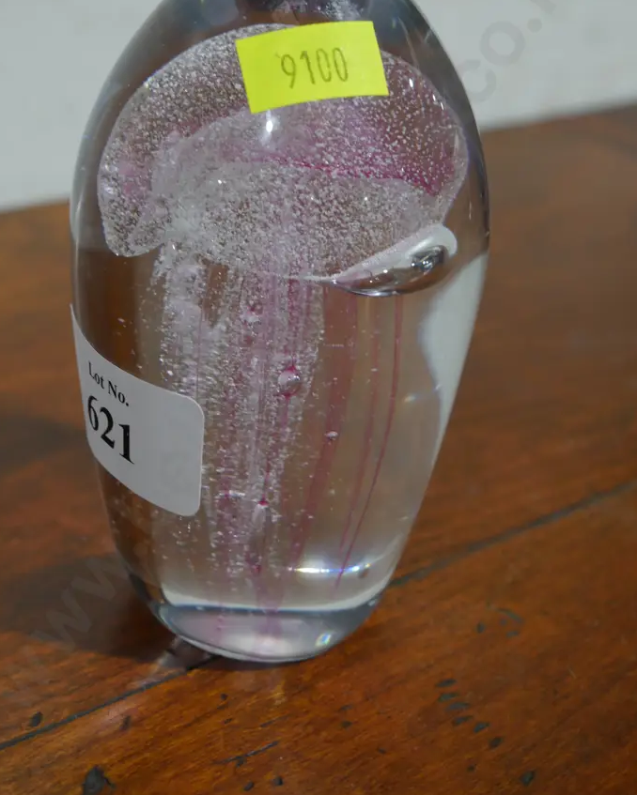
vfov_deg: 31.9
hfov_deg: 25.8
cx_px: 293
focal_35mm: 59
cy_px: 321
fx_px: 1390
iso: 500
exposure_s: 1/60
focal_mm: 25
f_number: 5.3
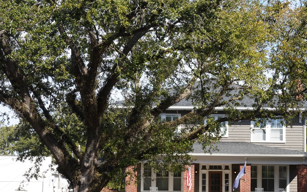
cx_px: 201
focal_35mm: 81
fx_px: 678
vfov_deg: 16.0
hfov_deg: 25.4
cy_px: 152
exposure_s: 1/100
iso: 400
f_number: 18
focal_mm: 50
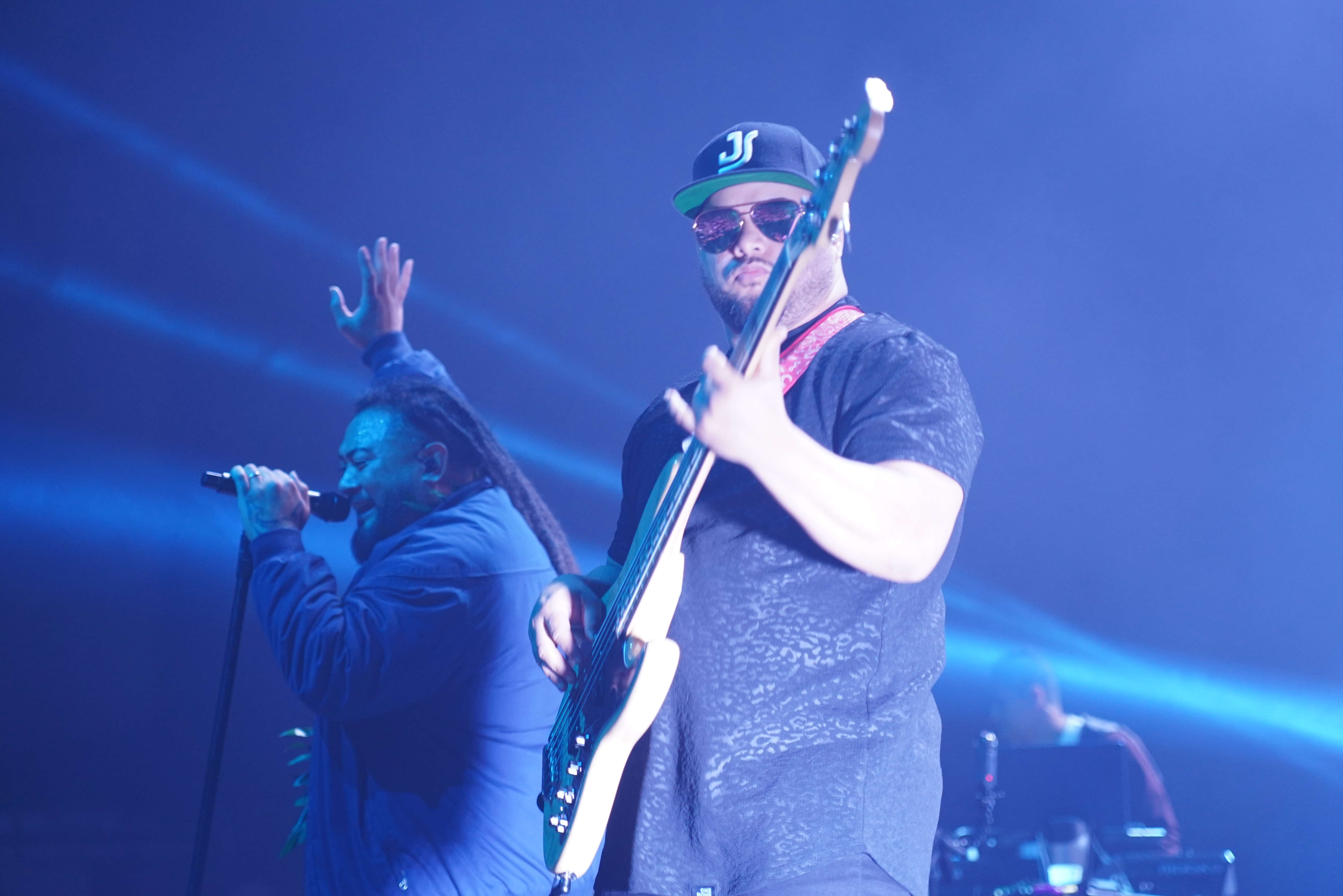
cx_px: 672
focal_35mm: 105
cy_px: 448
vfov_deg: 13.0
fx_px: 3917
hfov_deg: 19.5
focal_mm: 105
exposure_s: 1/125
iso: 2000
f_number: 4
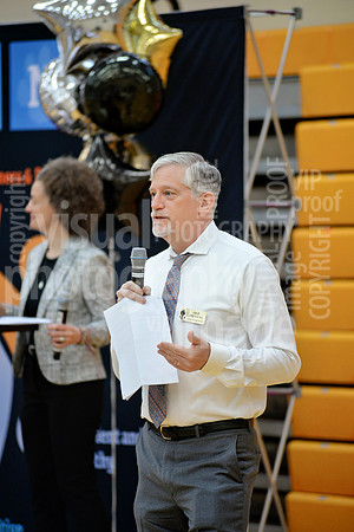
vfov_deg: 10.3
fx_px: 2950
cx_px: 177
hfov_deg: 6.9
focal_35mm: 200
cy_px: 266
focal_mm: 200
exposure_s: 1/250
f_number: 2.8
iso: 2000
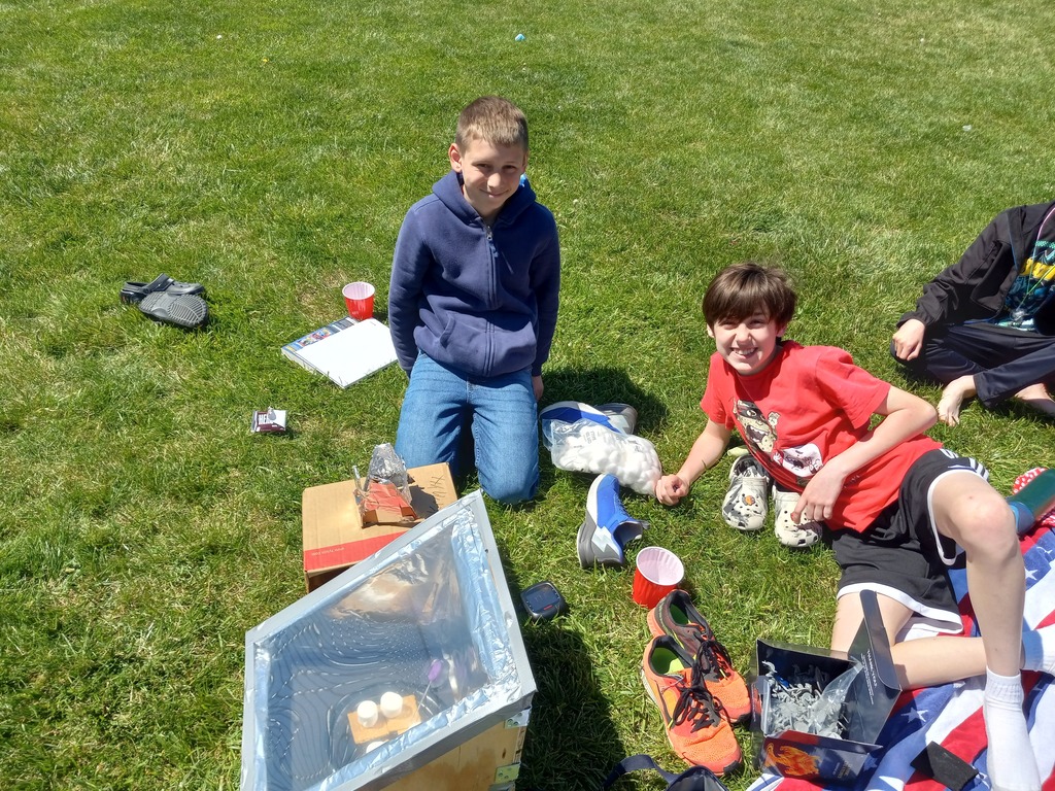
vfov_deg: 51.4
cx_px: 528
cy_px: 396
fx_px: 823
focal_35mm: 27
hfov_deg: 65.3
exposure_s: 1/1391
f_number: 1.8
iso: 40
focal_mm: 3.94
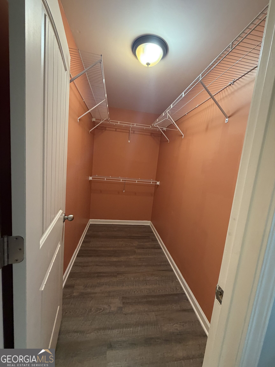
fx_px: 148
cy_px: 184
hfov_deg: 85.7
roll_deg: -4.7
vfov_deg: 102.1
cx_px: 138
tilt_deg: -7.6
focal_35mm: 14
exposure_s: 1/60
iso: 250
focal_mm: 2.22
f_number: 2.2
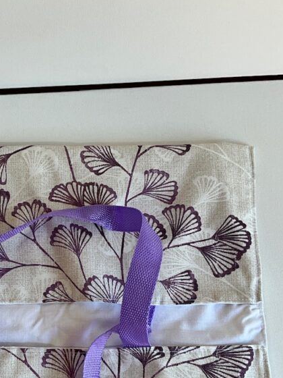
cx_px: 65
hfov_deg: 27.1
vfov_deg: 35.3
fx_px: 578
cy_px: 285
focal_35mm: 53
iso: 20
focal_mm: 3
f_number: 1.8
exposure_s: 1/100
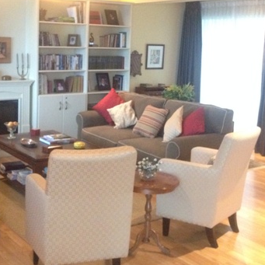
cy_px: 82
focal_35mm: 58
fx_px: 502
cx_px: 114
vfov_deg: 29.3
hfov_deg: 29.5
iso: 640
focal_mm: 4.28
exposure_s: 1/15
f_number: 2.4
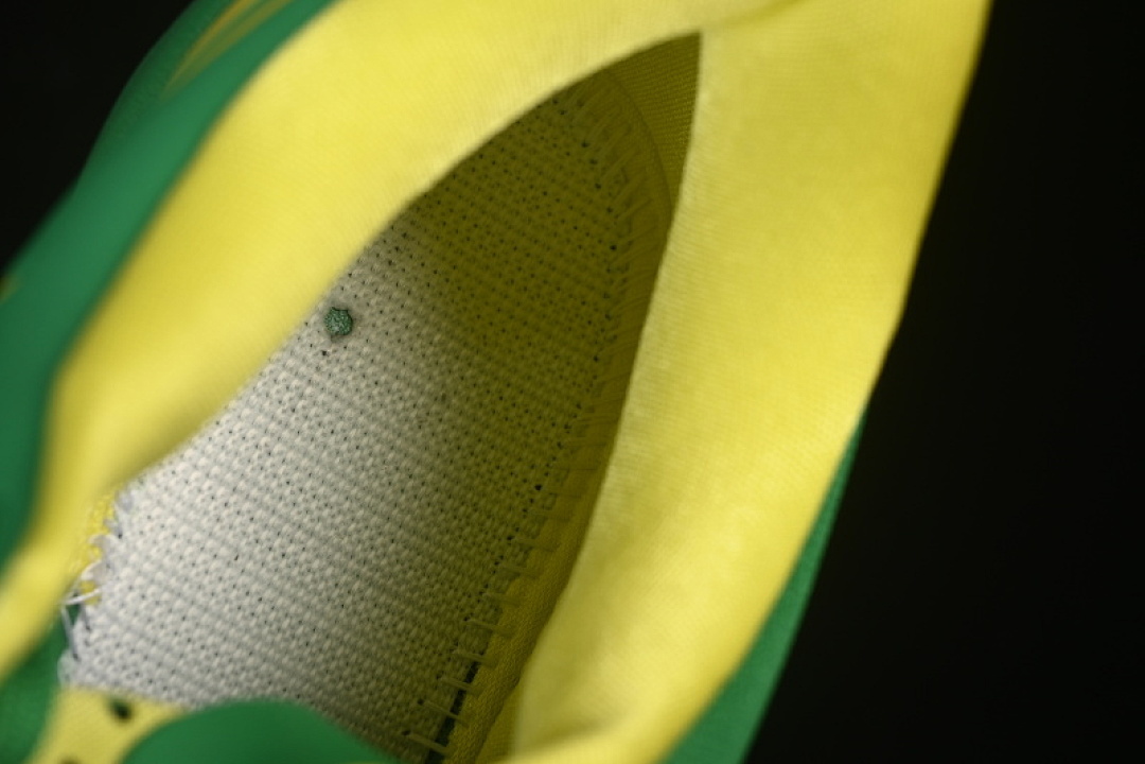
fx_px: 2385
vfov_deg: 18.2
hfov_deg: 27.0
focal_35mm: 75
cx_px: 572
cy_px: 382
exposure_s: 1/125
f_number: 7.1
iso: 160
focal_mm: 50
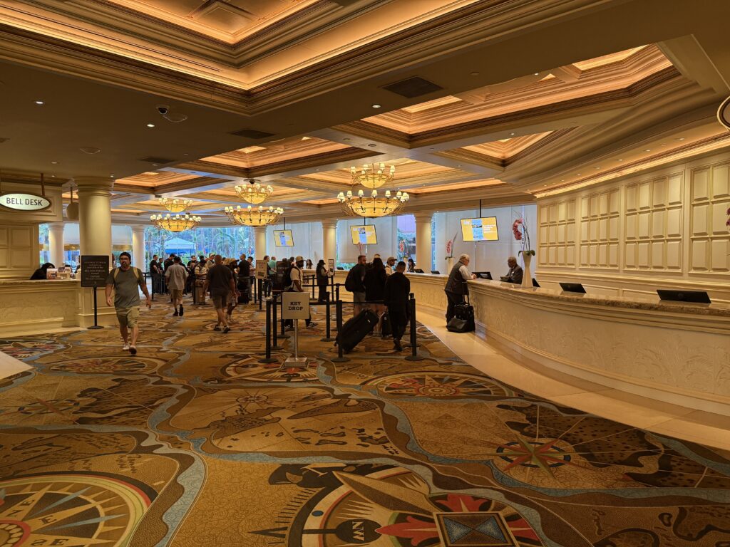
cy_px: 274
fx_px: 506
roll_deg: +0.4
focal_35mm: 24
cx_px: 365
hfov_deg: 71.6
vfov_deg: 56.8
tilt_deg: -1.7
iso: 250
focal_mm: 6.76
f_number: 1.78
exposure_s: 1/60
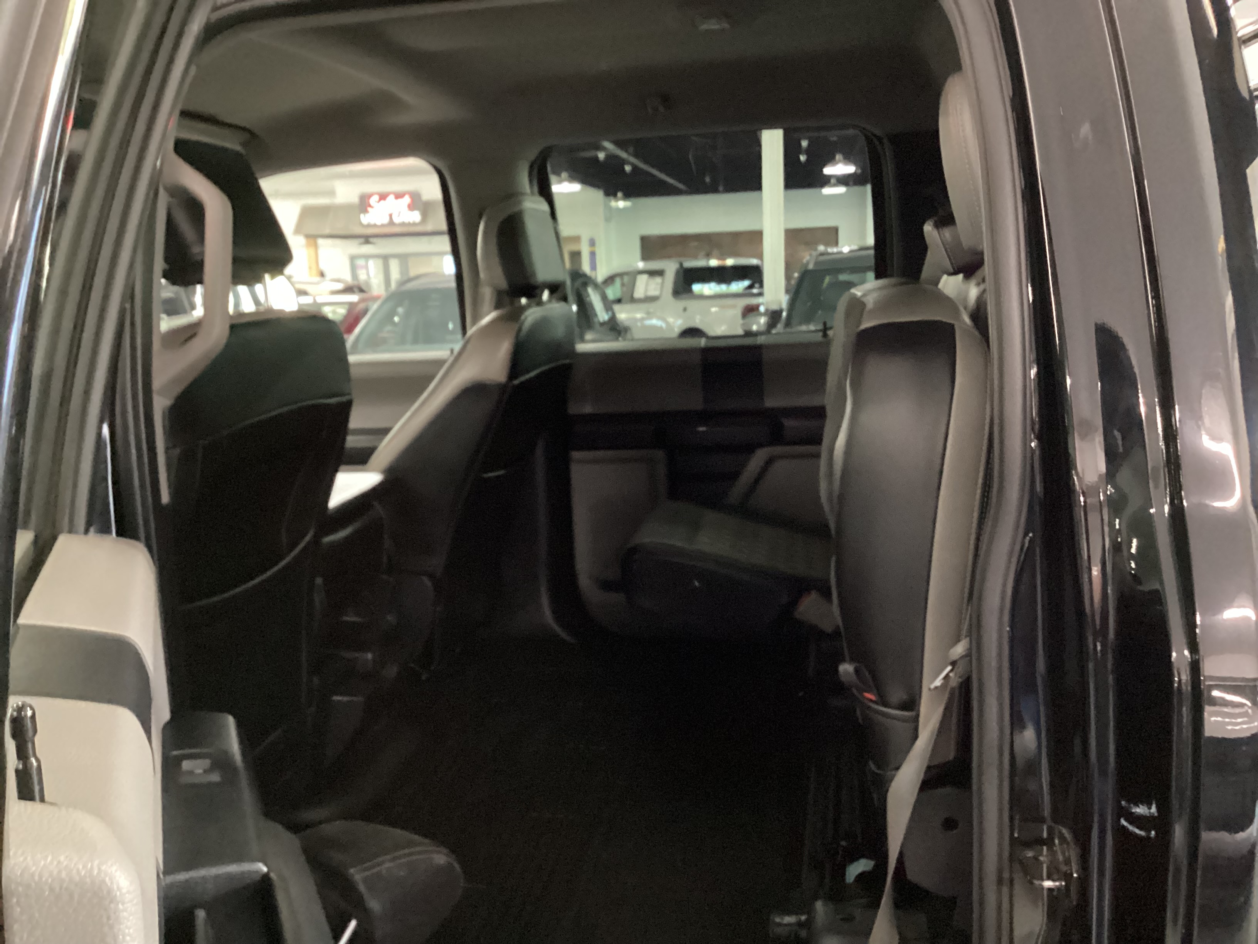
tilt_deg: -11.8
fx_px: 1127
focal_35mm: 31
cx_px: 629
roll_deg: +2.1
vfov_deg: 45.4
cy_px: 472
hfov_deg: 58.4
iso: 800
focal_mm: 3.3
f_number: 2.4
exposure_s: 1/17
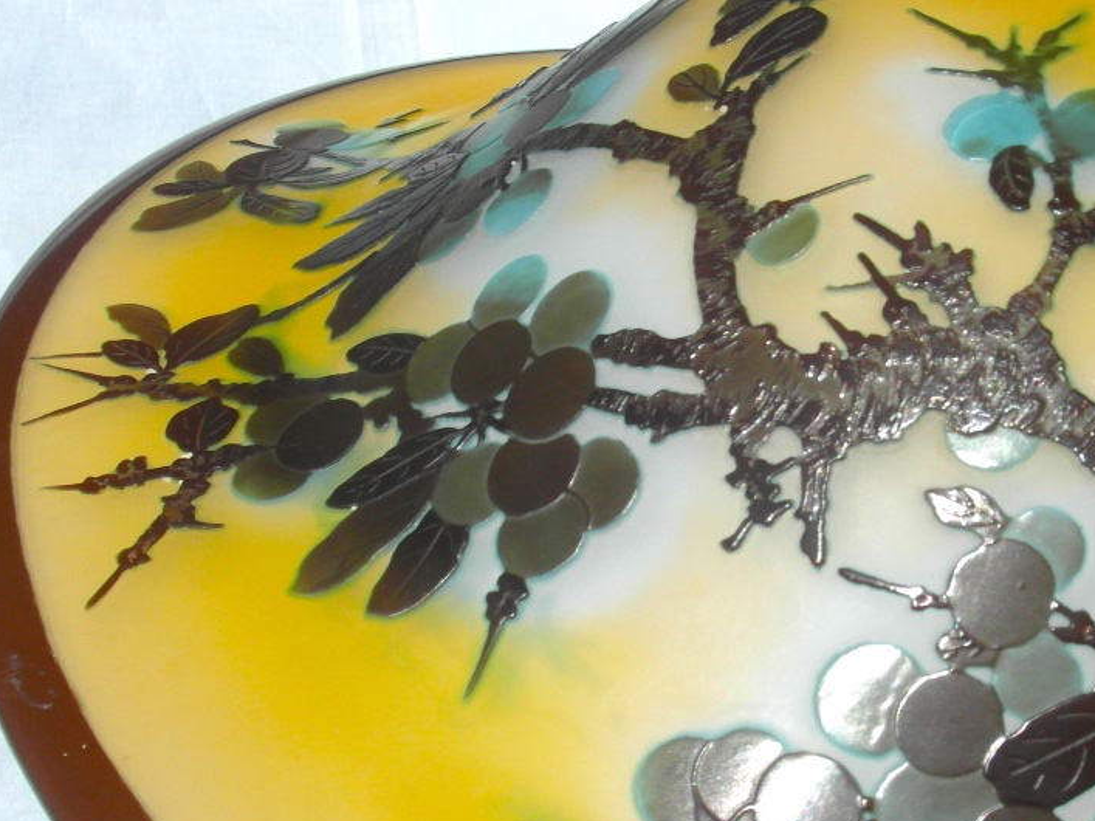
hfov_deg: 21.6
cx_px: 798
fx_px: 2846
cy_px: 561
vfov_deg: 16.4
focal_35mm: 90
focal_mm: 8.7
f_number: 5.8
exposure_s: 1/750
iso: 80
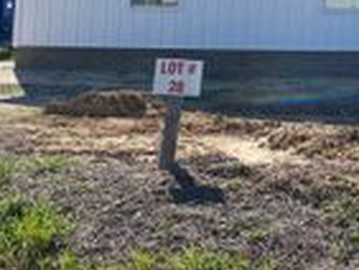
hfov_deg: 19.1
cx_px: 509
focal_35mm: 92
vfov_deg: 15.4
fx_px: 955
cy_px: -65
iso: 32
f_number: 1.8
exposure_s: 1/4274
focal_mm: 4.25
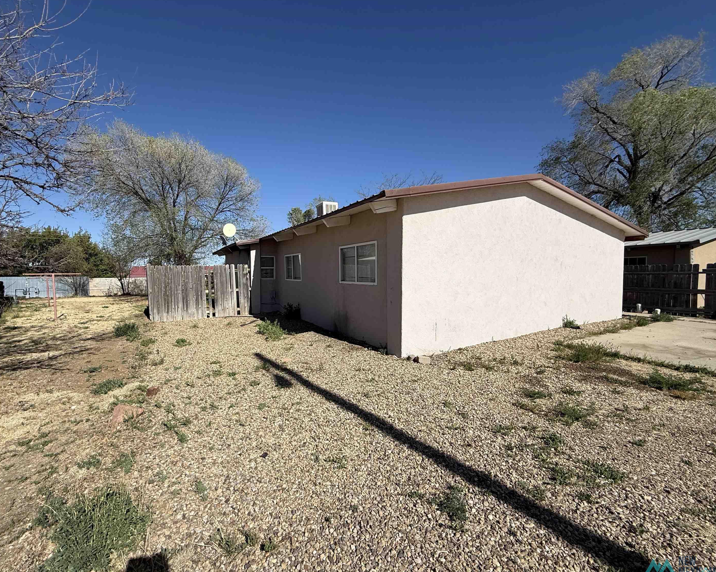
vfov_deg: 84.0
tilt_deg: -1.4
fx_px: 318
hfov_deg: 96.6
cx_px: 333
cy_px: 287
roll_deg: +0.5
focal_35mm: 15
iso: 50
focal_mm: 2.22
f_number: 2.2
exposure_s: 1/3663
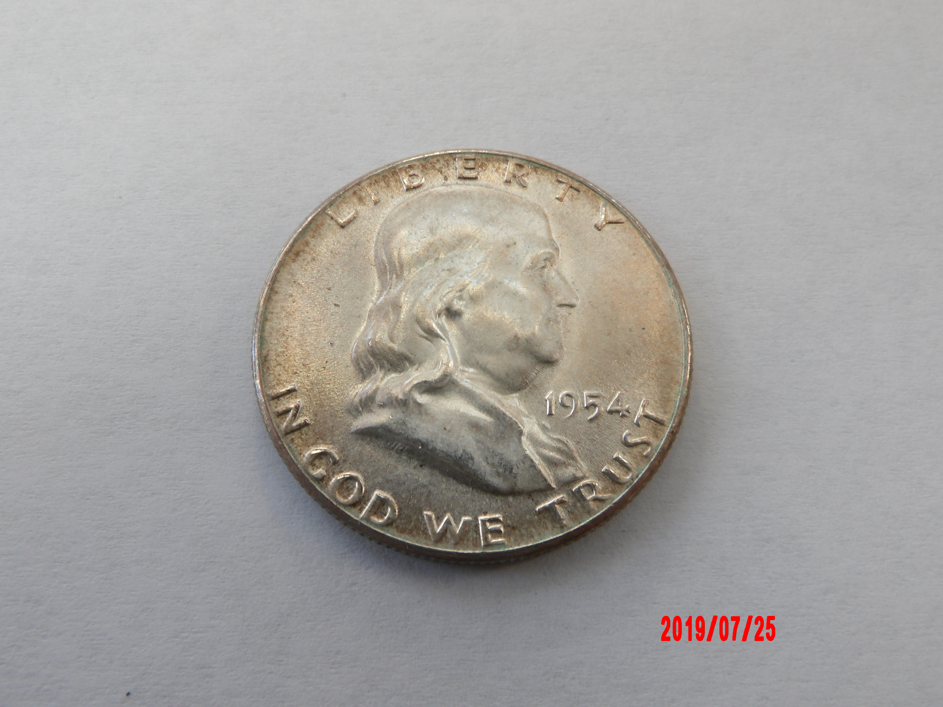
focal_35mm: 34
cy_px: 354
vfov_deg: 41.8
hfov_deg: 54.0
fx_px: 926
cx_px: 472
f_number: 4.5
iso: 100
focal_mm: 6.2
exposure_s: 1/42
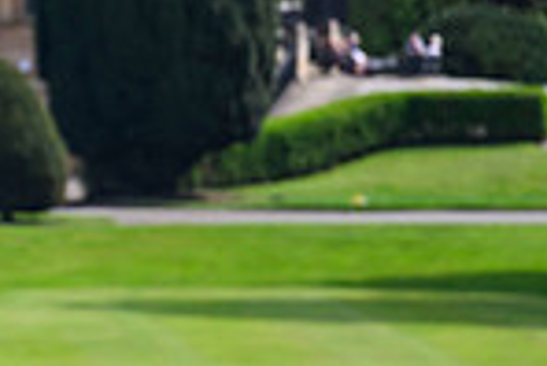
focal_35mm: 784
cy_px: 287
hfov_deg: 2.6
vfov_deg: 1.8
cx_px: -451
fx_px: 11924
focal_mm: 200
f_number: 4
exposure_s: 1/2000
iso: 500
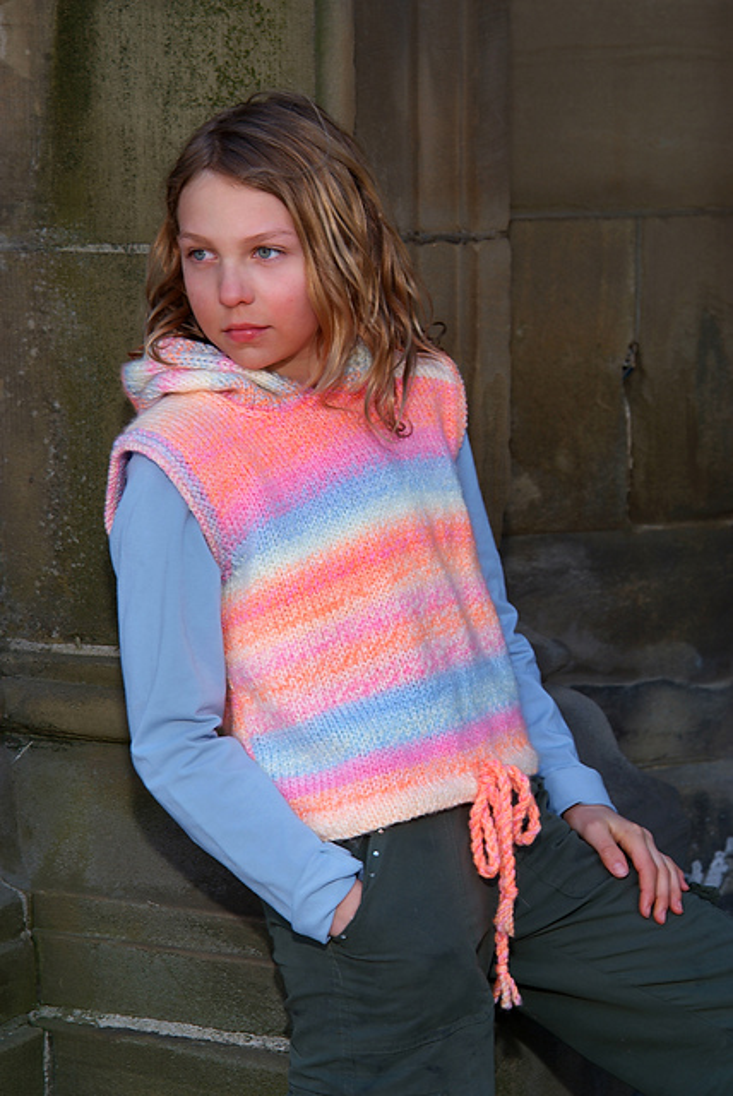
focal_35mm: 93
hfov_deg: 14.7
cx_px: 366
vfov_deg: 21.9
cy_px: 548
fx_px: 2834
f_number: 5.6
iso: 100
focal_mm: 62
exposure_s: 1/60
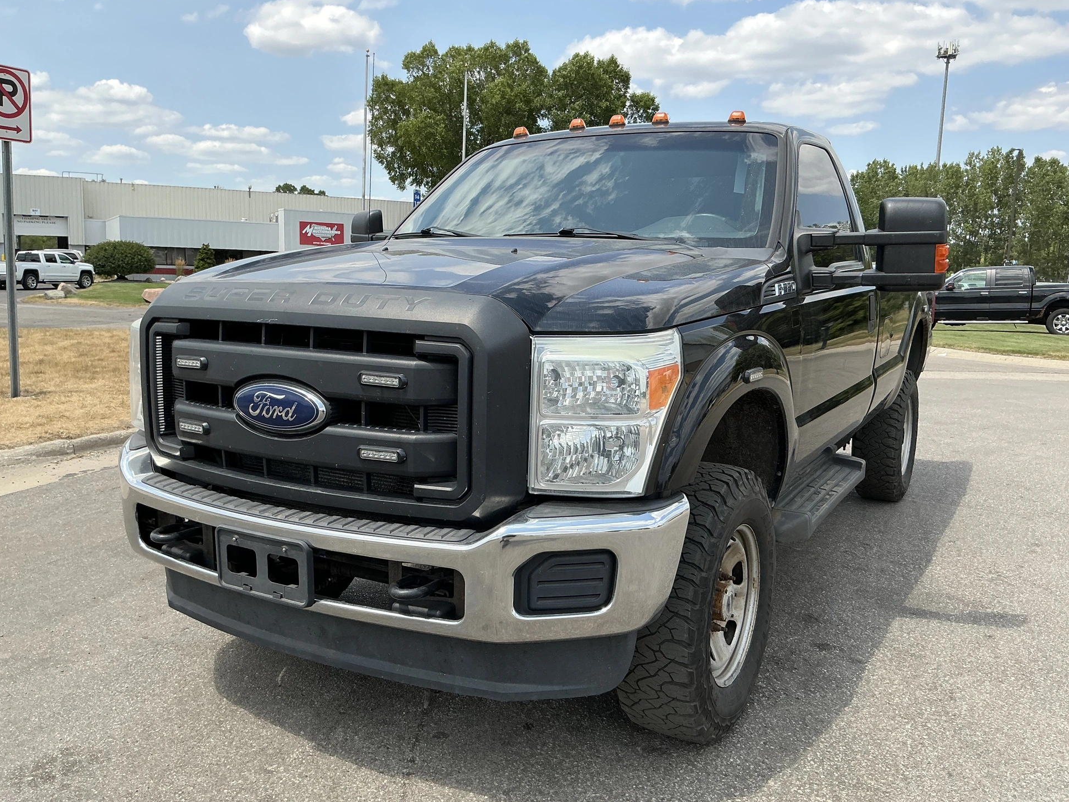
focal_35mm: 29
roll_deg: -0.7
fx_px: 896
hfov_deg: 61.6
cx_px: 516
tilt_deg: -7.7
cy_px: 408
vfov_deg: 48.2
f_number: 1.8
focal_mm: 3
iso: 25
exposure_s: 1/1168
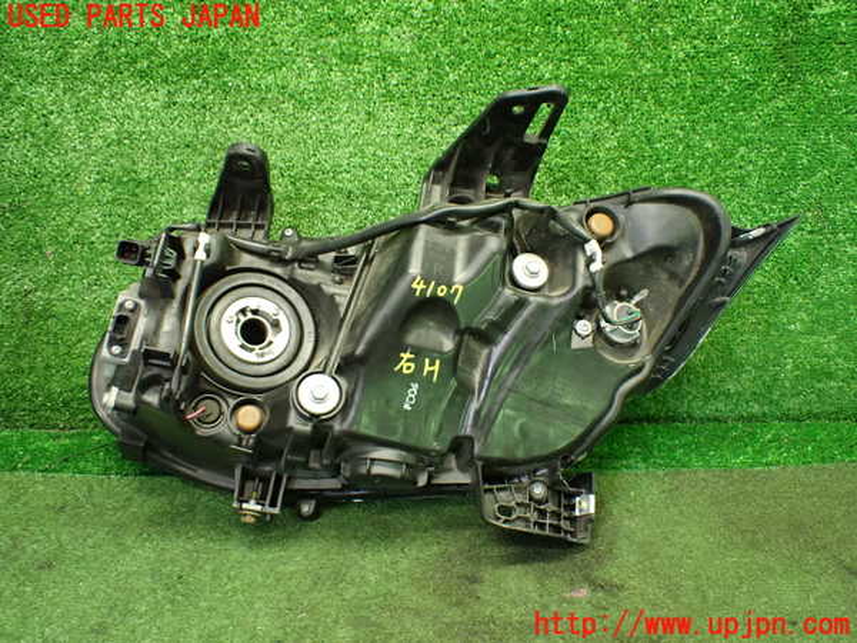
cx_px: 428
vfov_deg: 46.8
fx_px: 743
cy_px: 322
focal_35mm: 30
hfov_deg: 60.0
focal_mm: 5.4
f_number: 2.3
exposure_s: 1/80
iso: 800
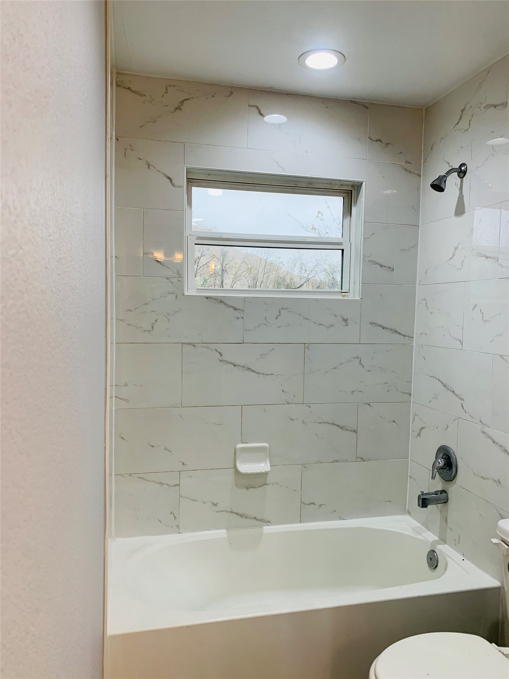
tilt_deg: -3.3
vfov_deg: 67.3
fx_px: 510
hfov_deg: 53.1
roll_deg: -0.5
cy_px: 340
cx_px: 254
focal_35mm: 26
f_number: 1.8
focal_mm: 4.25
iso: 64
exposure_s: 1/120
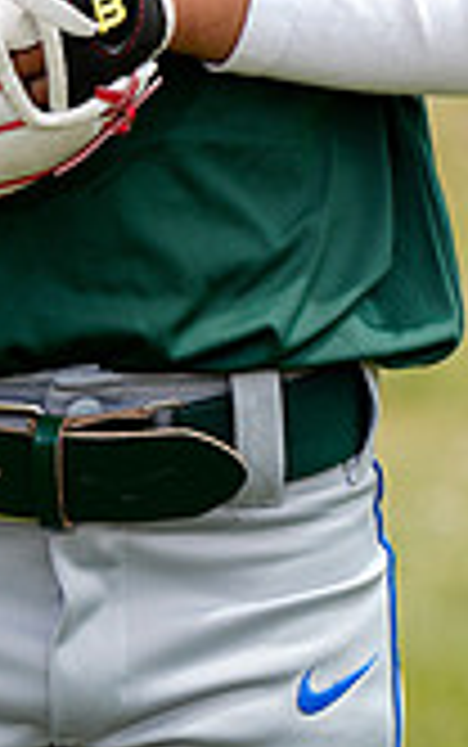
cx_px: 128
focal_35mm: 517
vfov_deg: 4.0
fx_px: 10532
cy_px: -364
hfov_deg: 2.5
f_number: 4.5
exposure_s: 1/320
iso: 50
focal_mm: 145
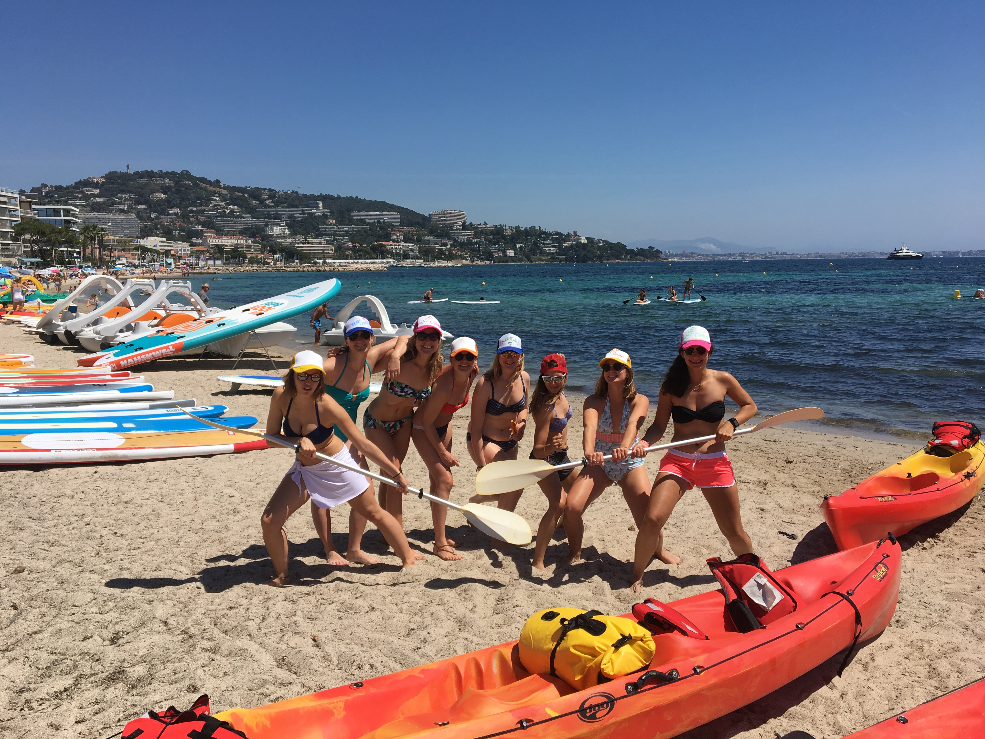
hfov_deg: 61.7
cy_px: 370
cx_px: 492
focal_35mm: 29
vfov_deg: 48.2
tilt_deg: -7.6
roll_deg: +0.8
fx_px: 825
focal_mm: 4.15
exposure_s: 1/2481
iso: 25
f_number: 2.2
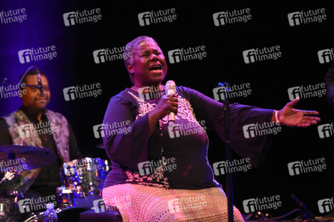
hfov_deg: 6.8
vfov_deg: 4.5
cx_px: 167
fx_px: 2810
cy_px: 111
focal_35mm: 303
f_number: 2.8
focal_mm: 200
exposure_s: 1/100
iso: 6400
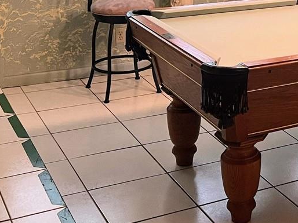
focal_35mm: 81
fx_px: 697
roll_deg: -1.7
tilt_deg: -6.5
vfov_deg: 17.0
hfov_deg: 22.9
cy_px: -74
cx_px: 319
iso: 125
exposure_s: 1/60
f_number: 1.5
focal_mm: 5.7
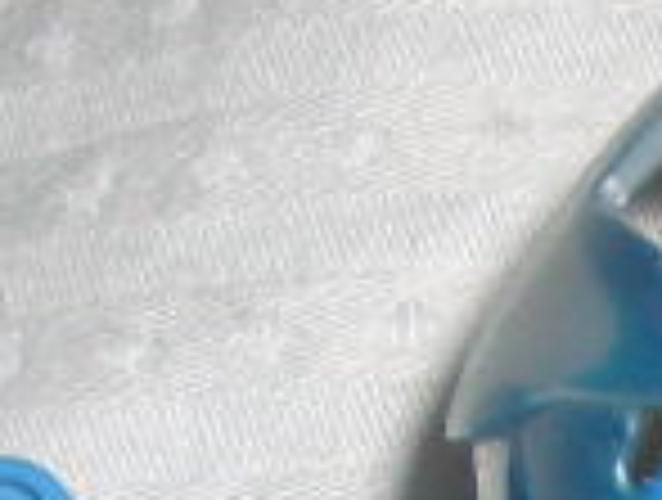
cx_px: 824
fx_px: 4659
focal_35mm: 243
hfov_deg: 8.0
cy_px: 1347
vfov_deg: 5.8
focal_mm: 5.8
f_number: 2.8
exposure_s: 1/45
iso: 100
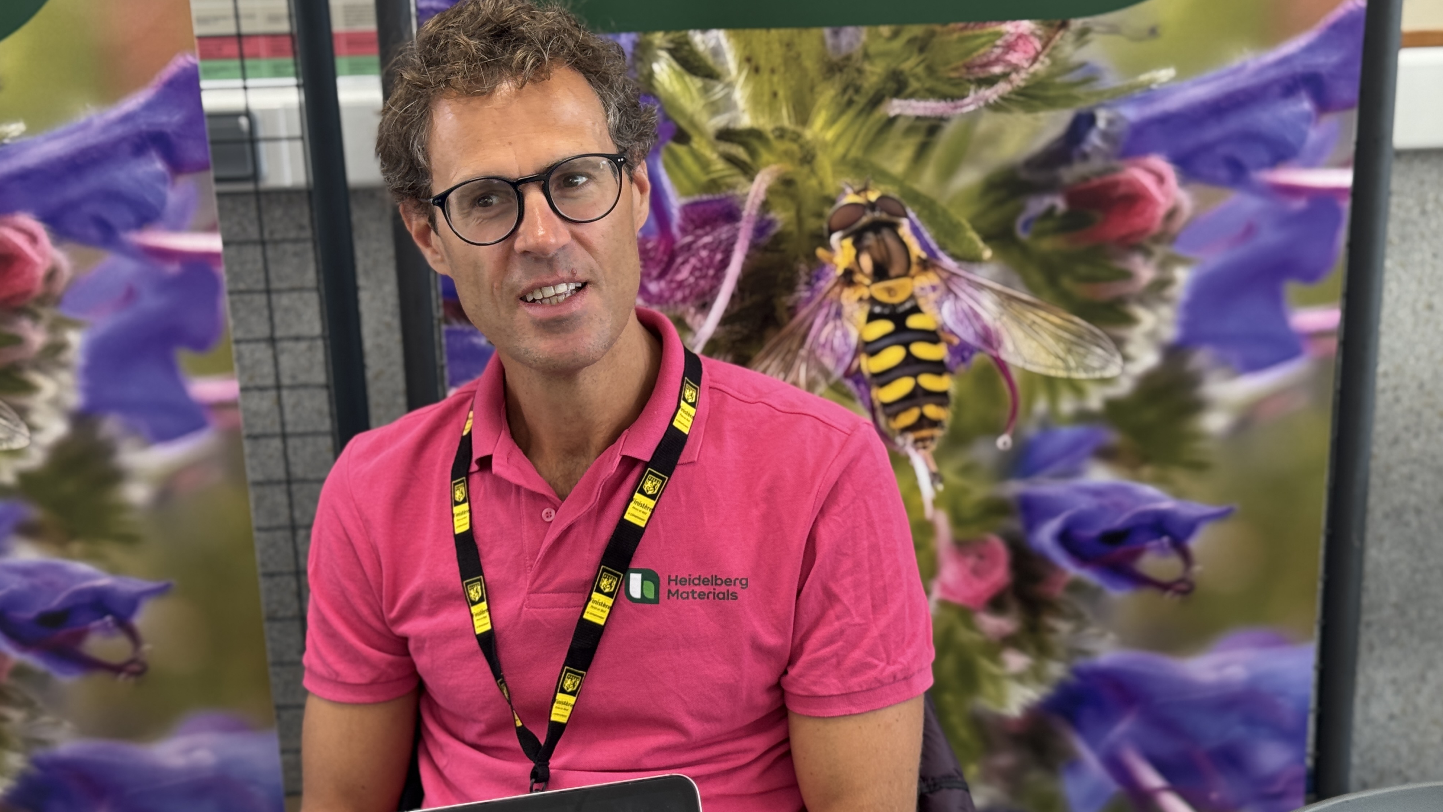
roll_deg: +2.2
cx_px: 722
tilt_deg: -17.0
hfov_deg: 39.2
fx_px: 2028
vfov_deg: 22.6
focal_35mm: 53
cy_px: 379
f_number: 1.78
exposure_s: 1/61
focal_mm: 6.76
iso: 100
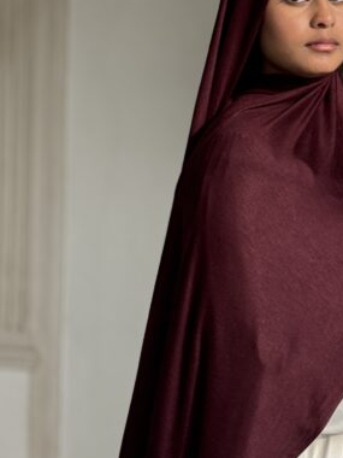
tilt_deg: -1.7
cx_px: 284
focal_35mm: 101
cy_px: 147
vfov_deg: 19.4
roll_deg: -1.3
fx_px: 1334
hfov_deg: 14.5
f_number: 1.78
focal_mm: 6.76
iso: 64
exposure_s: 1/1215
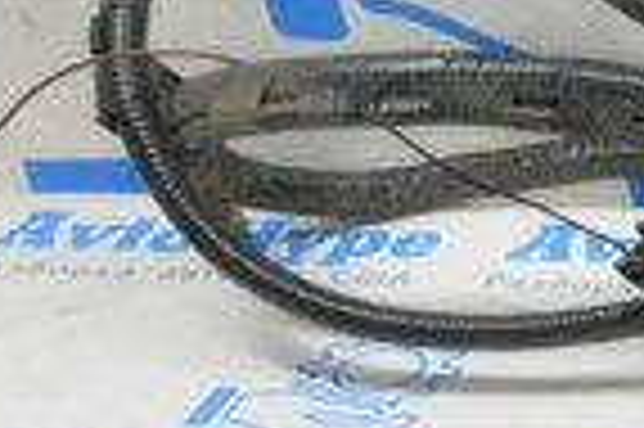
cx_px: 2238
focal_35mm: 193
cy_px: 520
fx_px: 3449
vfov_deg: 7.0
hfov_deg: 8.2
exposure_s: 1/15
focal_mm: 18
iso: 6400
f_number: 20
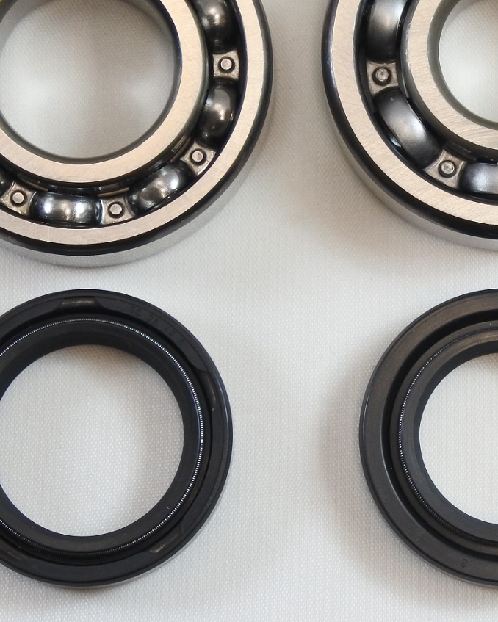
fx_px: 2689
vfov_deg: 13.2
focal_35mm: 146
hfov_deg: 10.6
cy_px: 229
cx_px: 293
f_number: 5.6
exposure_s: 1/125
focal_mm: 30
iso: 640
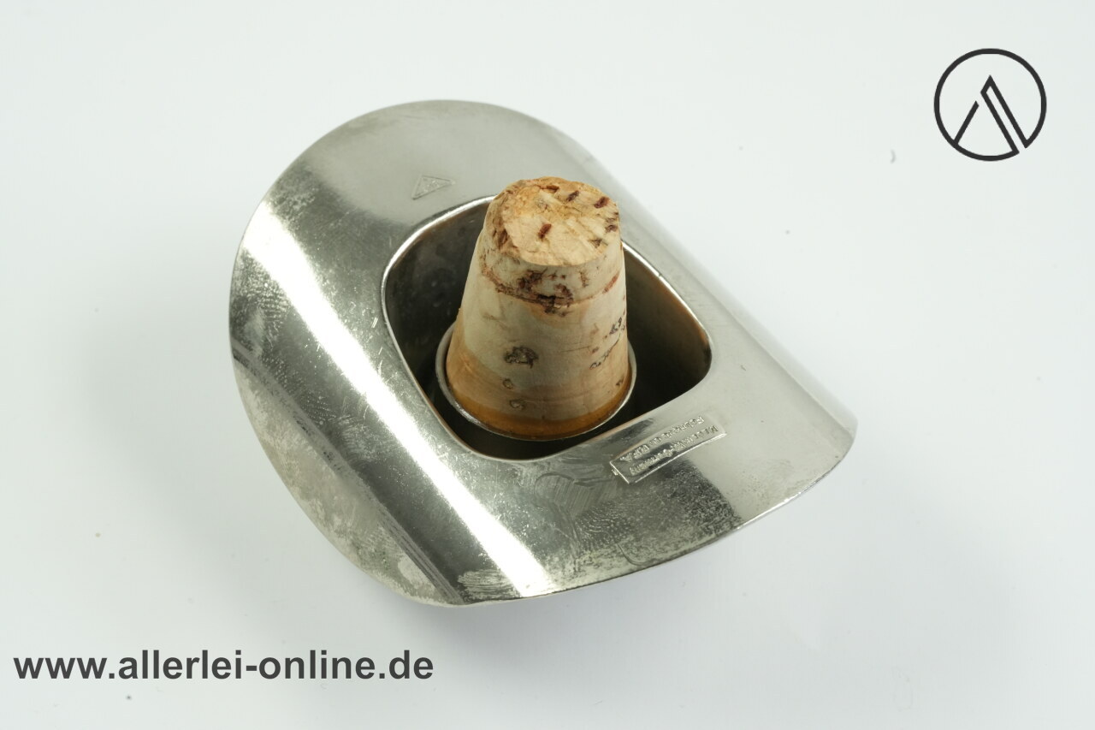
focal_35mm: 90
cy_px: 365
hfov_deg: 22.6
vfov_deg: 15.2
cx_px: 548
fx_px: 2737
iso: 2500
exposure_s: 1/50
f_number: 16
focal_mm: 90
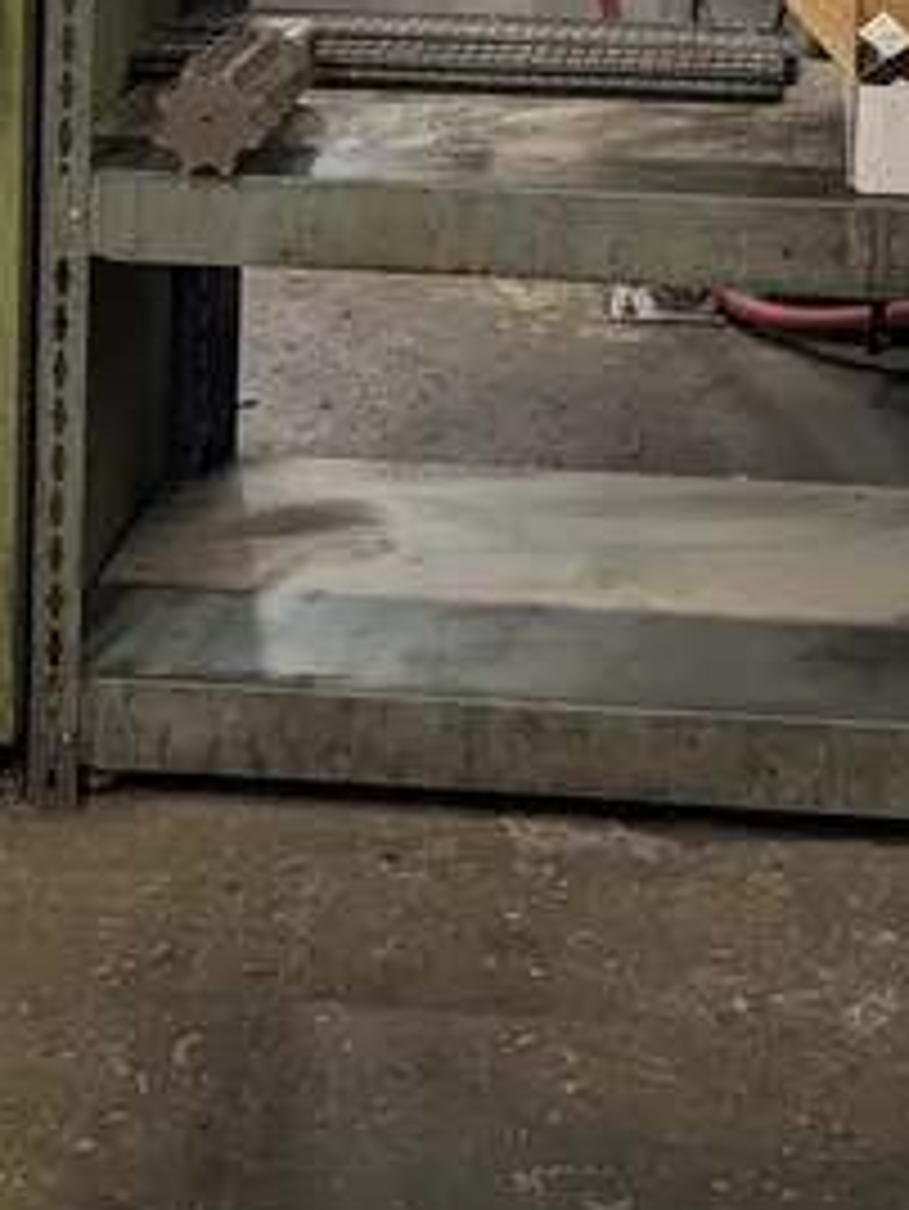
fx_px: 2344
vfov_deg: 24.6
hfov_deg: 21.7
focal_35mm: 67
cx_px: 686
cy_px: -423
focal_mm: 6.9
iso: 139
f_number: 1.68
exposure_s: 1/120
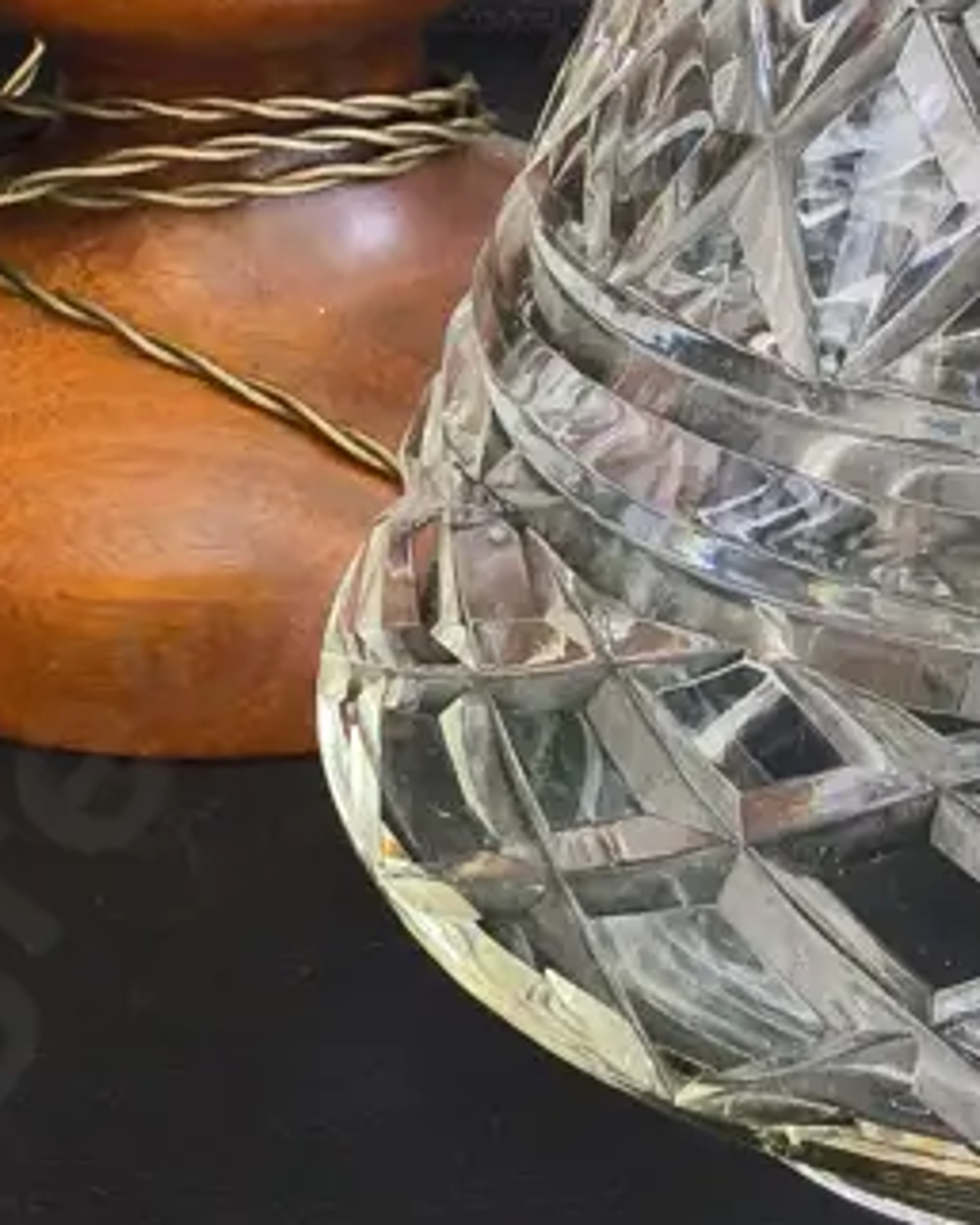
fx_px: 3044
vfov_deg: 22.1
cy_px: 99
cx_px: 595
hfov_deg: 18.3
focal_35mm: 84
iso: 160
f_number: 2
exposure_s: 1/100
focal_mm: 2.87
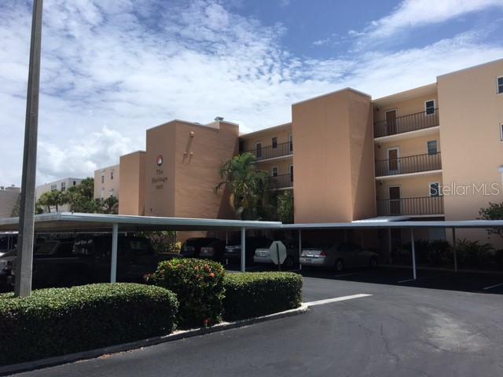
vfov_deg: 48.2
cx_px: 252
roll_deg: -0.2
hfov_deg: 61.7
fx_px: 421
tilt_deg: +7.6
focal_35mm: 29
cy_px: 188
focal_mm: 4.15
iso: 25
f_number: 2.2
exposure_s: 1/2849
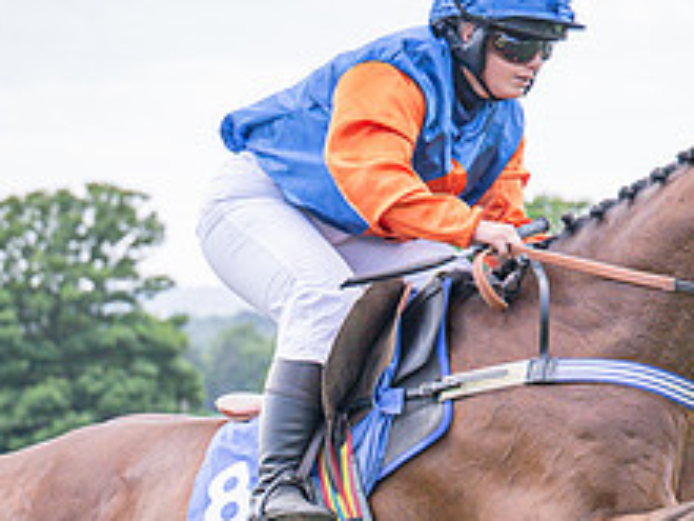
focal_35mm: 318
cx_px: 475
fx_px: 6375
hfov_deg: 6.2
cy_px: 616
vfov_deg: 4.7
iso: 400
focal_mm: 70
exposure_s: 1/1250
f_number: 4
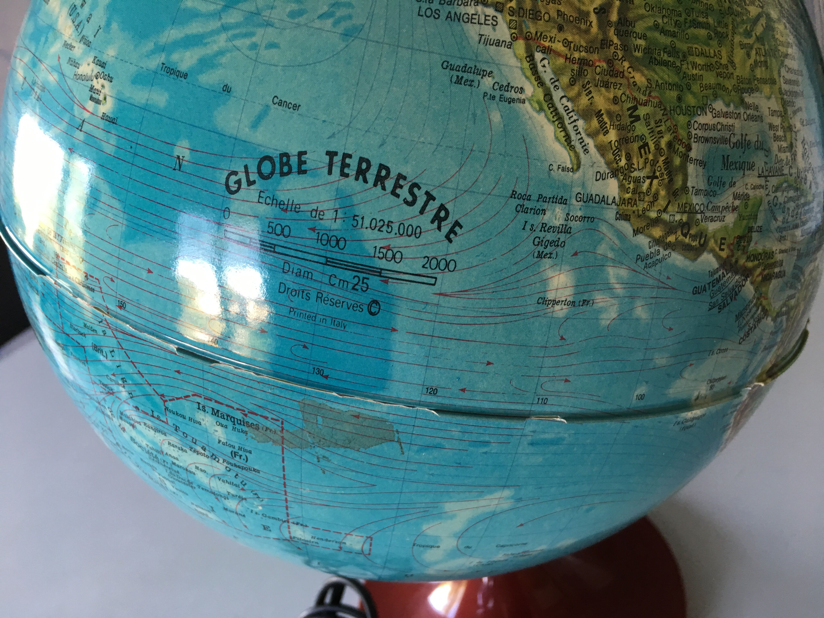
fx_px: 690
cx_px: 412
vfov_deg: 48.2
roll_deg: +14.9
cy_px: 309
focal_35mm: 29
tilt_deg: -31.3
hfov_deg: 61.7
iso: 40
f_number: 2.2
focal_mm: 4.15
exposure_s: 1/17
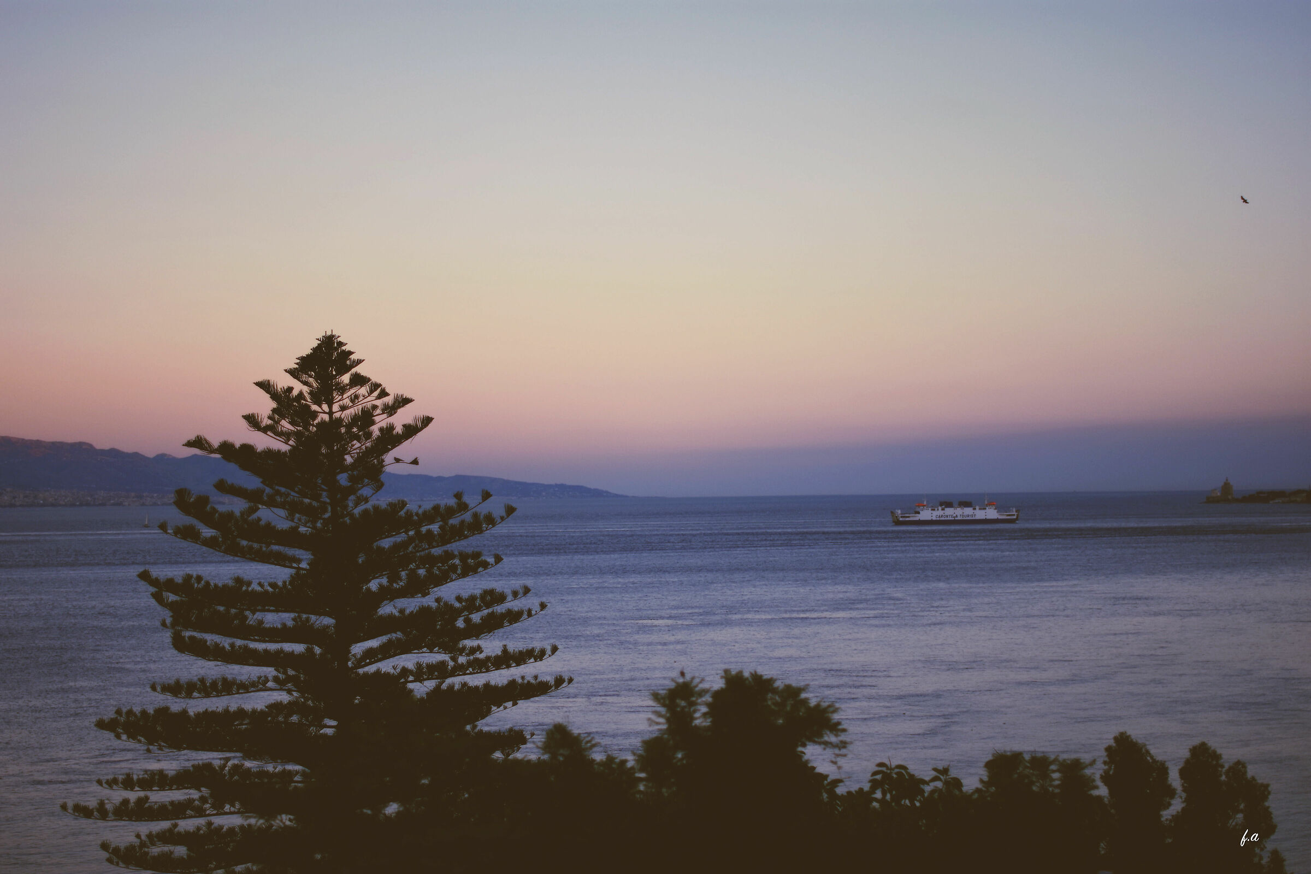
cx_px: 656
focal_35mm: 75
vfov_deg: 18.2
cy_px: 437
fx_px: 2731
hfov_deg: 27.0
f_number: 1.4
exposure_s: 1/3200
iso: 200
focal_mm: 50
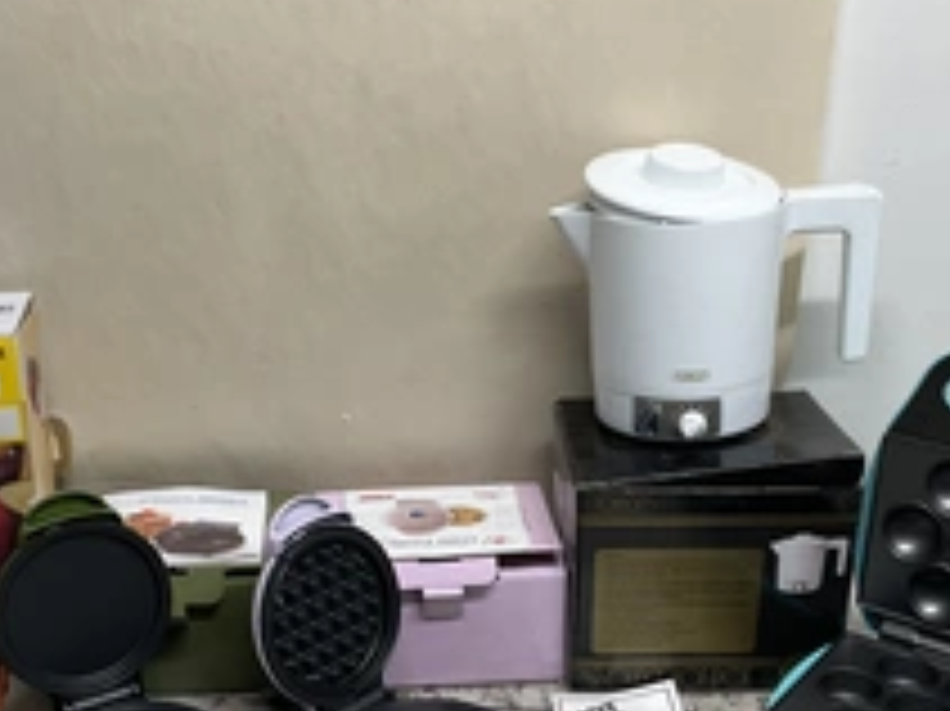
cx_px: 378
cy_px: 500
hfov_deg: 34.8
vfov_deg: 26.3
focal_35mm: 55
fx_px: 1509
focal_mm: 3
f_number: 1.8
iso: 64
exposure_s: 1/120
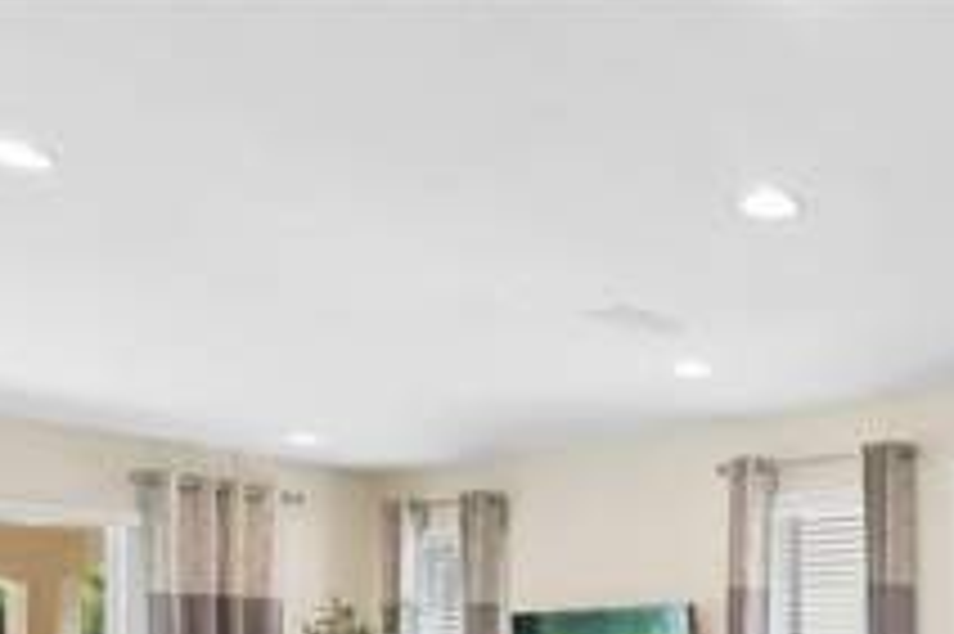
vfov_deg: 27.7
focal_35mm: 44
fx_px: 1169
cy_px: 704
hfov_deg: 38.3
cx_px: 999
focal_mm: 13
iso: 400
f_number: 11
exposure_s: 1/20
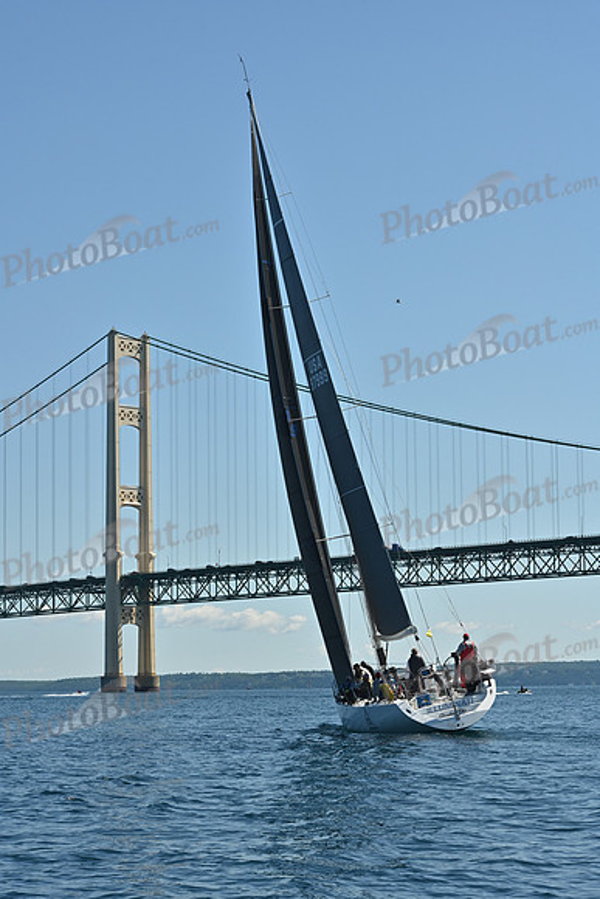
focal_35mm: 86
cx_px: 300
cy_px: 450
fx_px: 2149
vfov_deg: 23.6
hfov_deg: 15.9
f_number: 10
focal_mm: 86
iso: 320
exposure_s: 1/1000
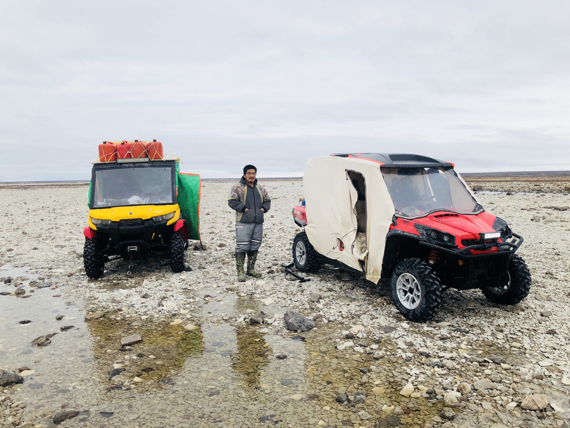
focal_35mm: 28
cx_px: 285
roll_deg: +1.5
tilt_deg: -3.7
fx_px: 461
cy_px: 214
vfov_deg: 49.7
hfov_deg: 63.4
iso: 20
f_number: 1.8
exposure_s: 1/873
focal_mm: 4
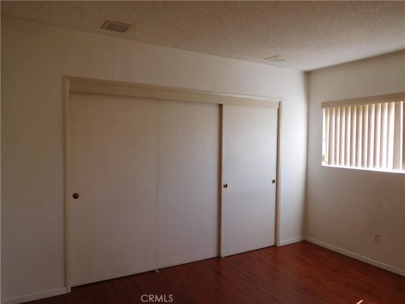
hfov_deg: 69.4
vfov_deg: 54.9
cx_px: 202
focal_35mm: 25
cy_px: 152
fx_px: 292
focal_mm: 4.5
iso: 125
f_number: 3.4
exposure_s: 1/60
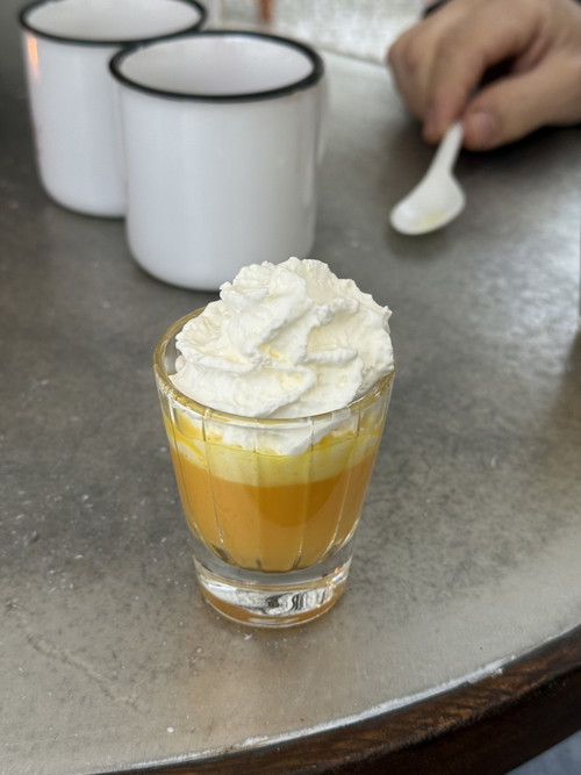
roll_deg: -0.5
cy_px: 388
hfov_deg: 30.3
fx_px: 1075
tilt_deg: -32.6
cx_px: 290
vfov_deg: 39.7
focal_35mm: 48
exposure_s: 1/50
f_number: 1.78
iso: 100
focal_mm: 6.76
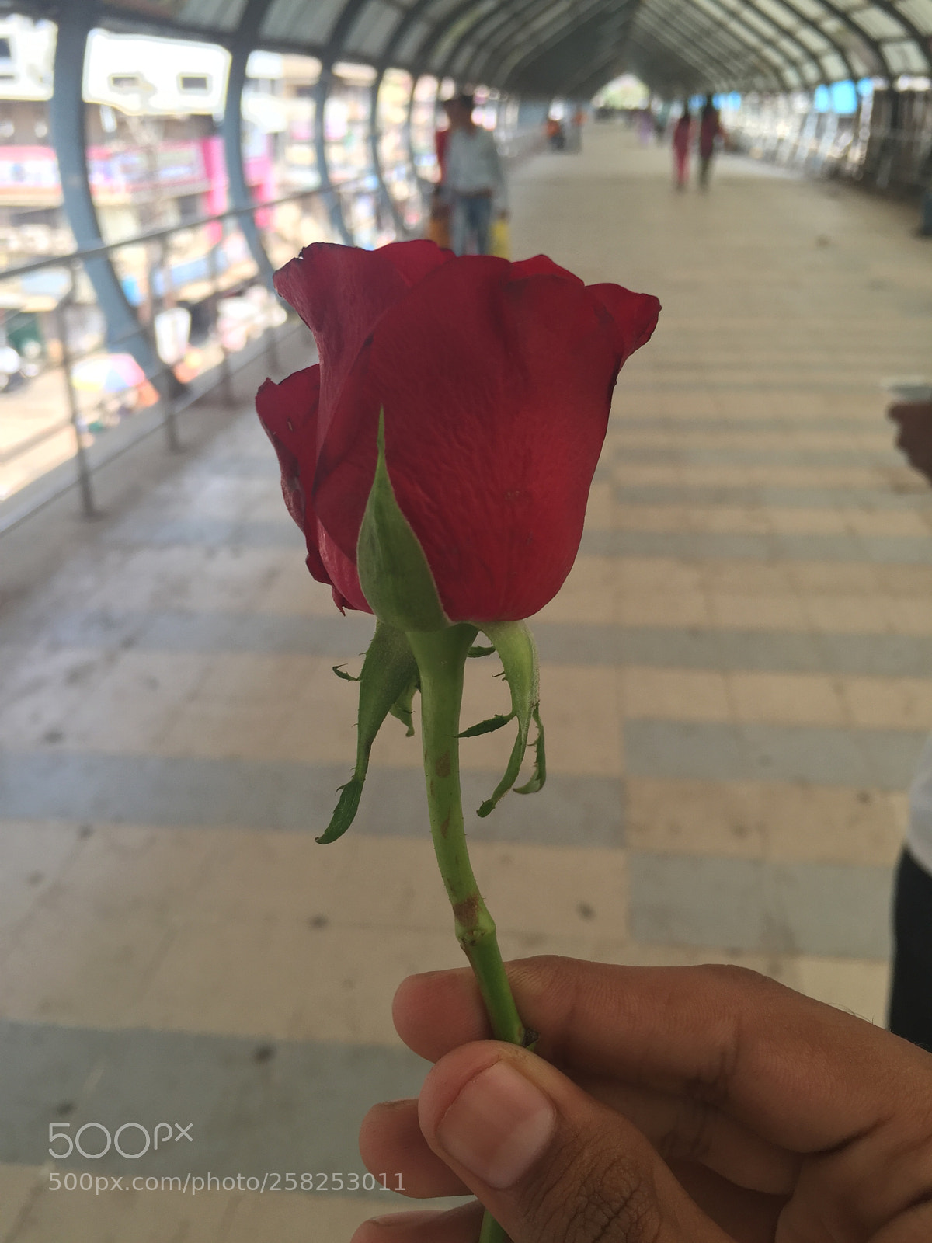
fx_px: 1041
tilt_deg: -25.7
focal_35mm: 29
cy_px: 622
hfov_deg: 48.2
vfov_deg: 61.7
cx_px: 466
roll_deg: +0.6
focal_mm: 4.15
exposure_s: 1/154
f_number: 2.2
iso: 32
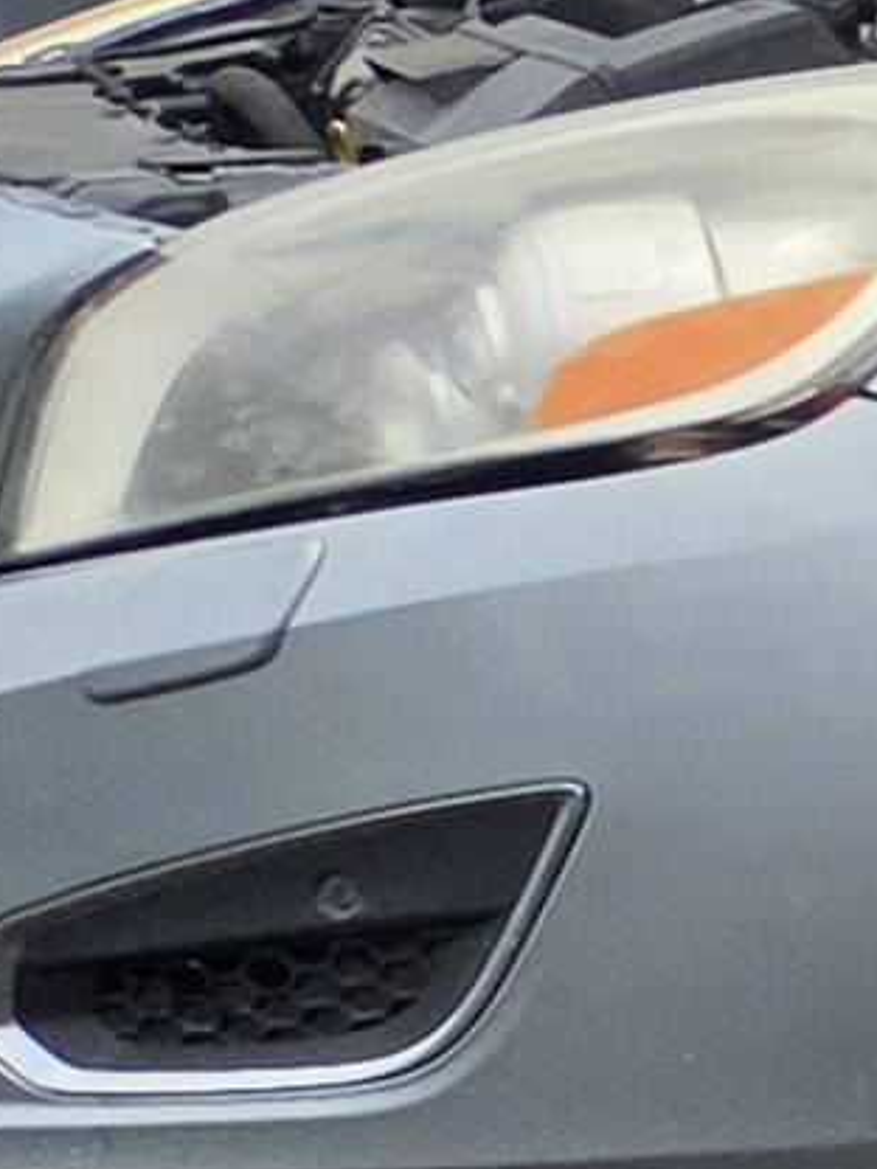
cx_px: 5602
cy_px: 1043
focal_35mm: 221
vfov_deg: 8.9
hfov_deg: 4.6
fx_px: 7465
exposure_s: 1/1799
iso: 80
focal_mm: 5.4
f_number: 1.8
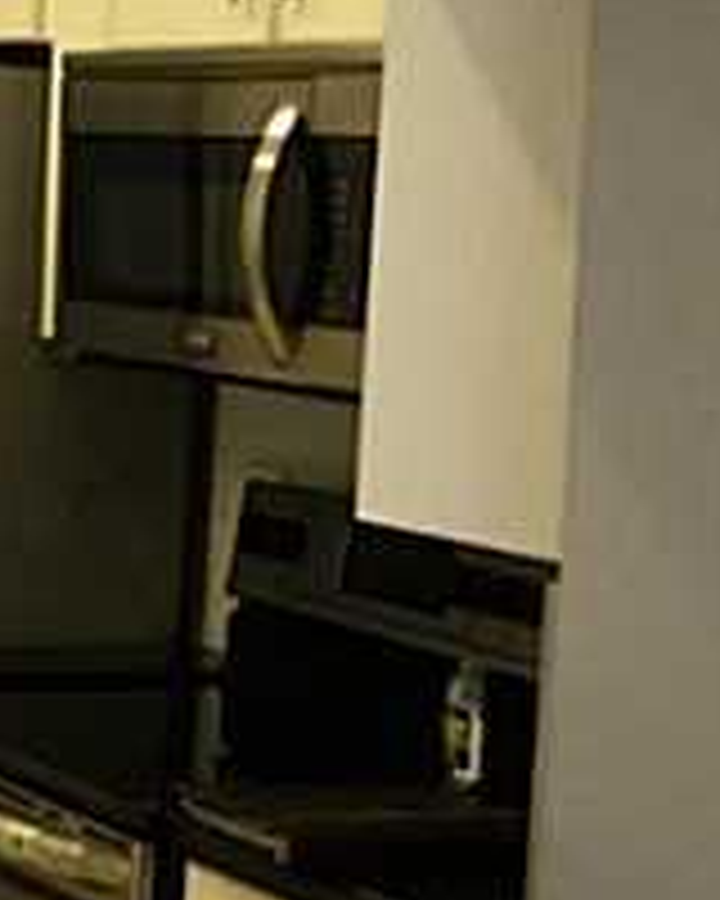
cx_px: -482
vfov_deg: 17.0
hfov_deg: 12.7
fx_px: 3010
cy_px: 392
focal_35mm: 113
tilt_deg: -3.8
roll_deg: -2.7
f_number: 2.2
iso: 50
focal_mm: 4.15
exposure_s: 1/30
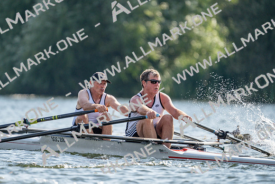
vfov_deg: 2.3
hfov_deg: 3.4
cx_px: 138
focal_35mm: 600
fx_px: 4584
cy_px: 92
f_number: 6.3
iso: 400
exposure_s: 1/1600
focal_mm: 600
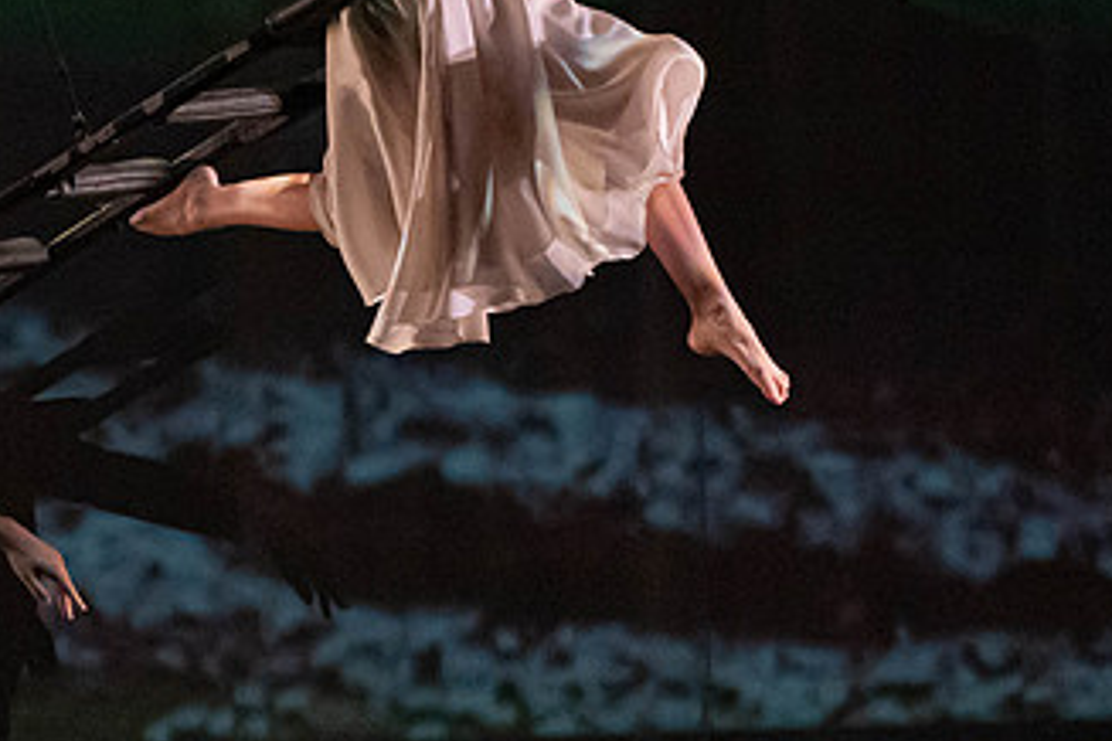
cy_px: 135
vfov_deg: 2.0
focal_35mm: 696
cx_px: 159
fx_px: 21497
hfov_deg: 3.0
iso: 6400
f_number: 5.6
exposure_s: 1/320
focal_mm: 262
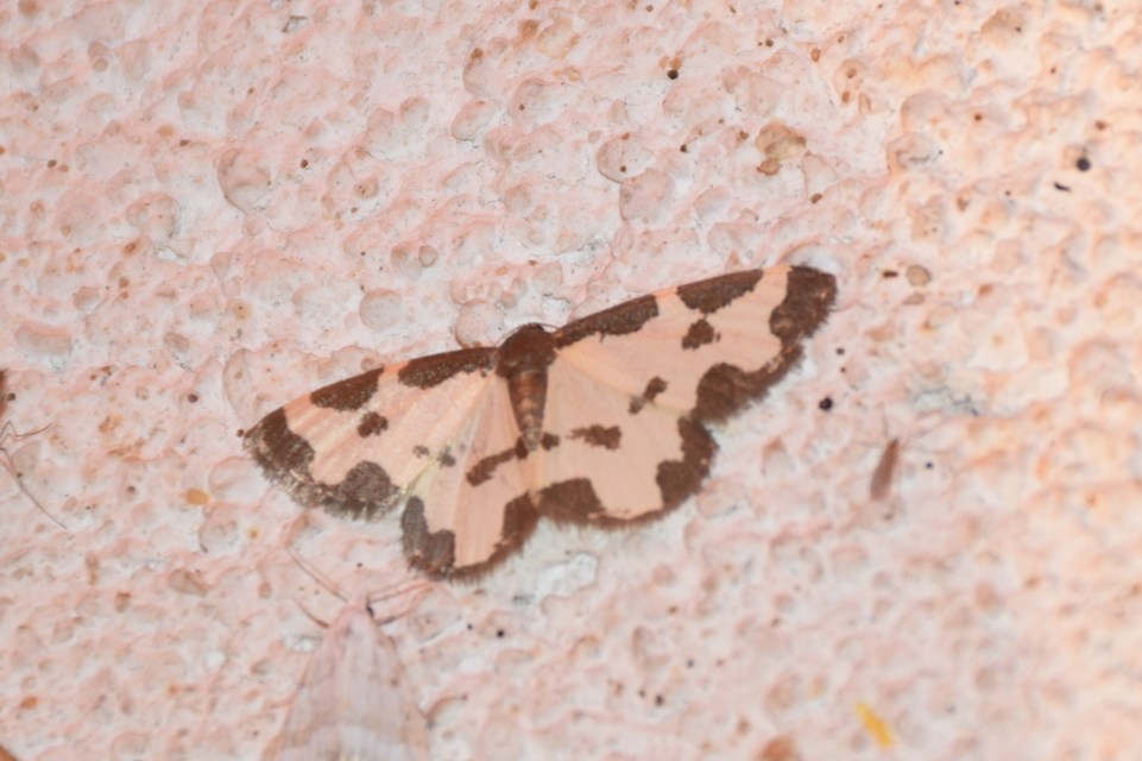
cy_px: 380
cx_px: 571
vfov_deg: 6.5
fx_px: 6659
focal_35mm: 210
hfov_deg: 9.8
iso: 320
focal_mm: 140
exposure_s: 1/125
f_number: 7.1
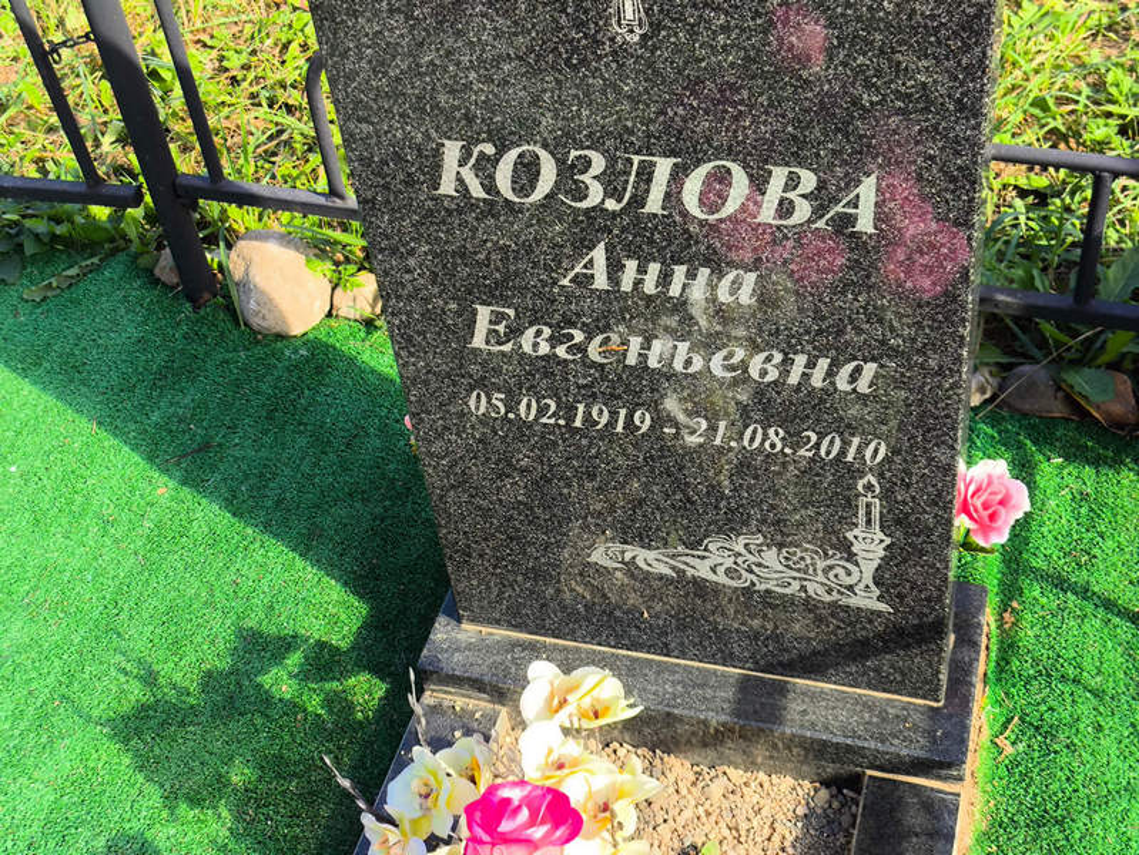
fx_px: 1646
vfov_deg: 29.1
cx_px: 570
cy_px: 428
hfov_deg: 38.2
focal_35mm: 50
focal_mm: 4.71
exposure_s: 1/532
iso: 50
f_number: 1.7
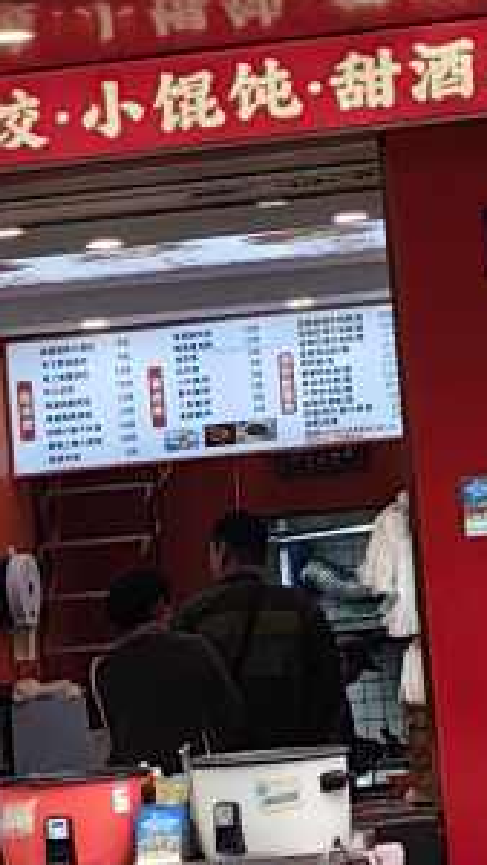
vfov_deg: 11.5
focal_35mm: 186
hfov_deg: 6.5
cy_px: 173
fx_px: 4265
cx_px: 340
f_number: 2
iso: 50
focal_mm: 5.75
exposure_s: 1/787
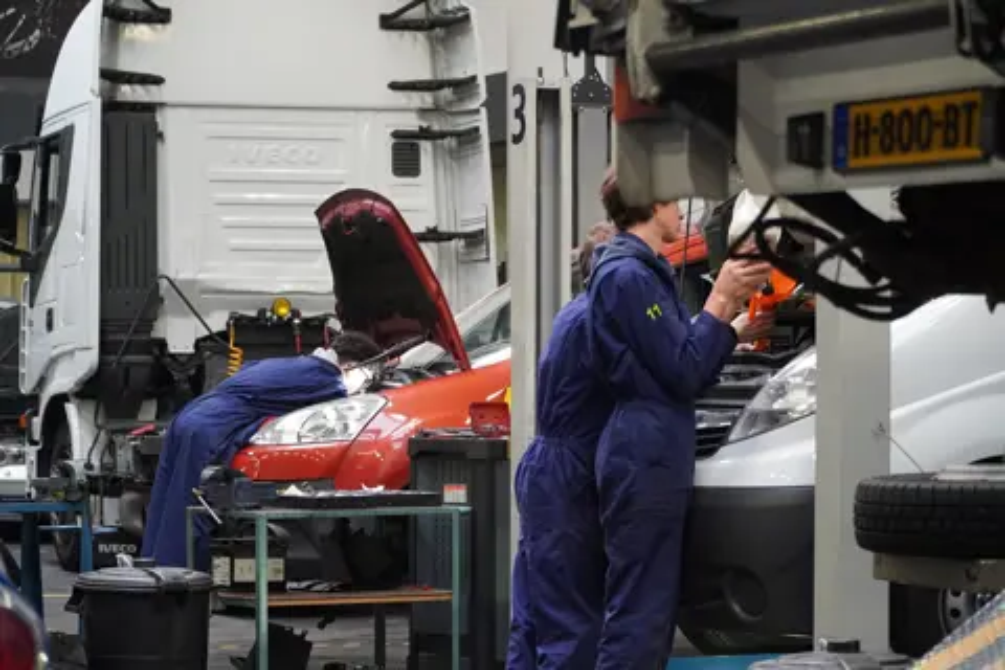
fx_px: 3182
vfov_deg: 12.0
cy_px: 335
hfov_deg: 17.9
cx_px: 502
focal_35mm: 114
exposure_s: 1/160
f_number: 4
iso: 2500
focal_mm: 76
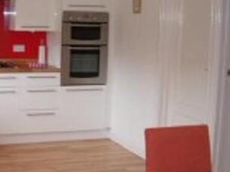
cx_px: 50
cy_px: 91
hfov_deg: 26.3
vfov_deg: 20.1
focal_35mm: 73
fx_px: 485
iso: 79
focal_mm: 7.8
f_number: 2.8
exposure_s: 1/32
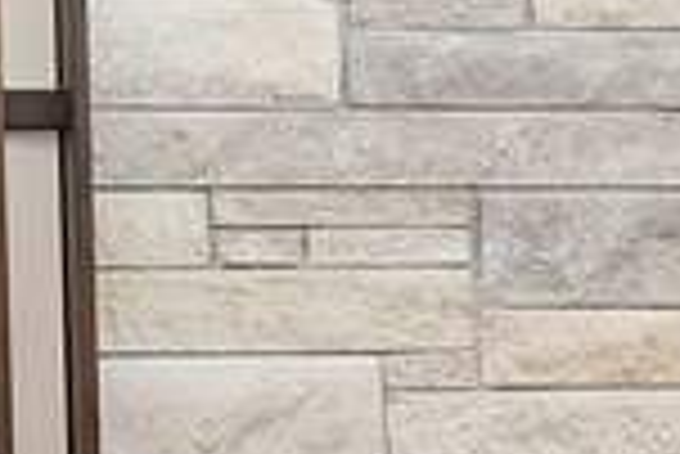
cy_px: 605
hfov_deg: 12.9
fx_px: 2912
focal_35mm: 154
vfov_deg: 8.8
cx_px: -198
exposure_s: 1/160
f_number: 4.5
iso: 1250
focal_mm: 40
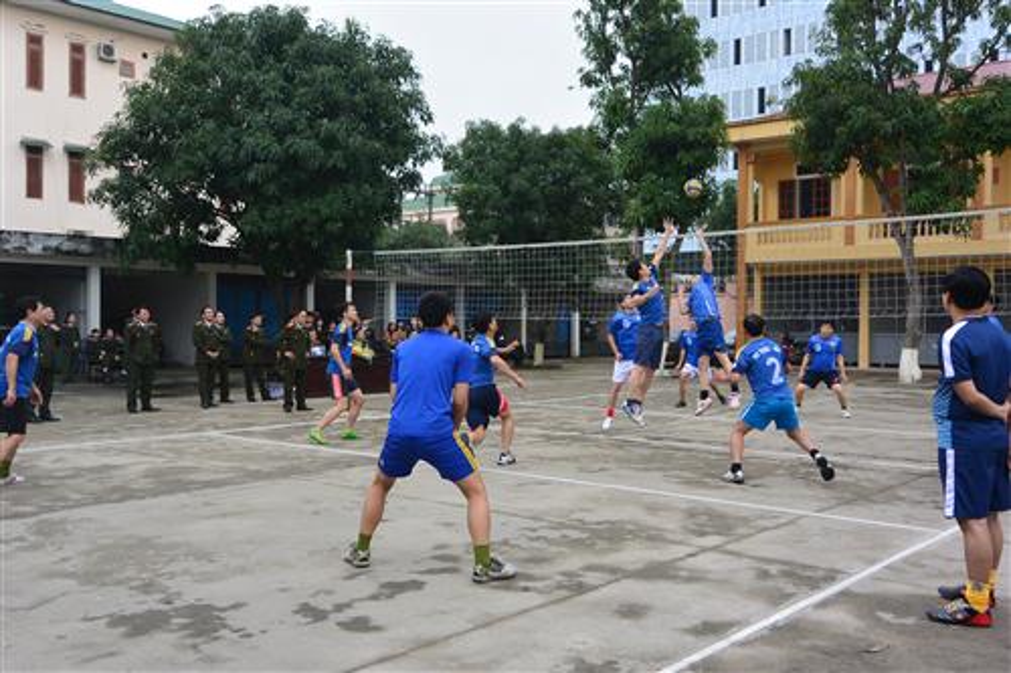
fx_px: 983
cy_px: 336
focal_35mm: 35
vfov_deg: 37.8
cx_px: 506
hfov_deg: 54.5
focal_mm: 13.1
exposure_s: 1/250
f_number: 4
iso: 160
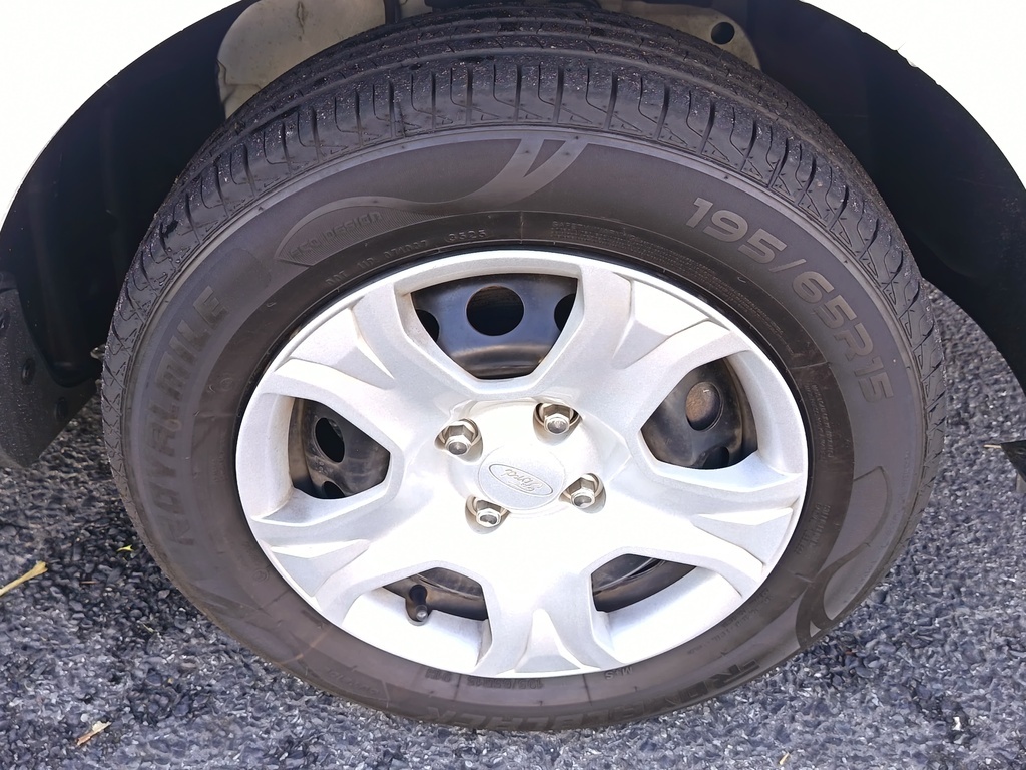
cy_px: 385
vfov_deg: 39.7
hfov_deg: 51.4
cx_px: 513
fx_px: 1067
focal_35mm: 36
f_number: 1.75
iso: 390
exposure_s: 1/100
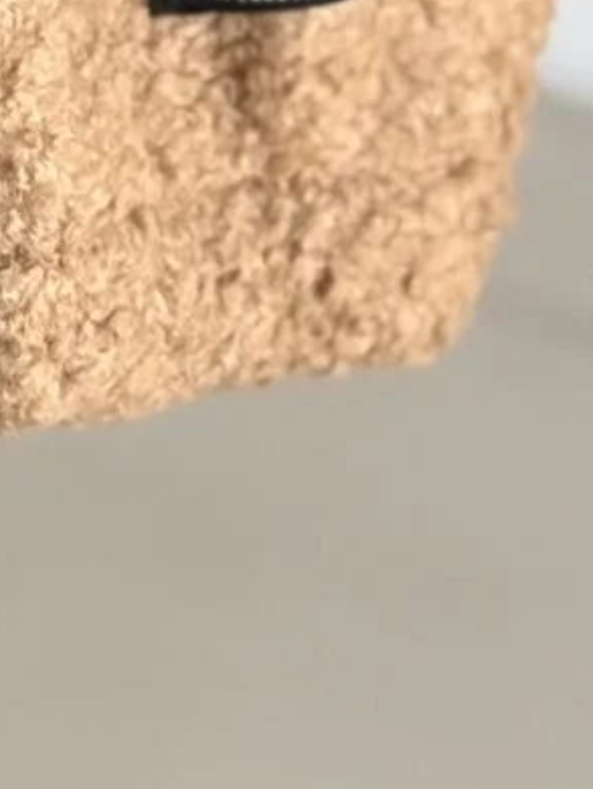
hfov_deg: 4.7
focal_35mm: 315
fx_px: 7187
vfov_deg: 6.0
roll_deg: -0.4
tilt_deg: -22.2
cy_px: -1179
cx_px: -463
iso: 50
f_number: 1.78
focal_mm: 6.76
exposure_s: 1/122
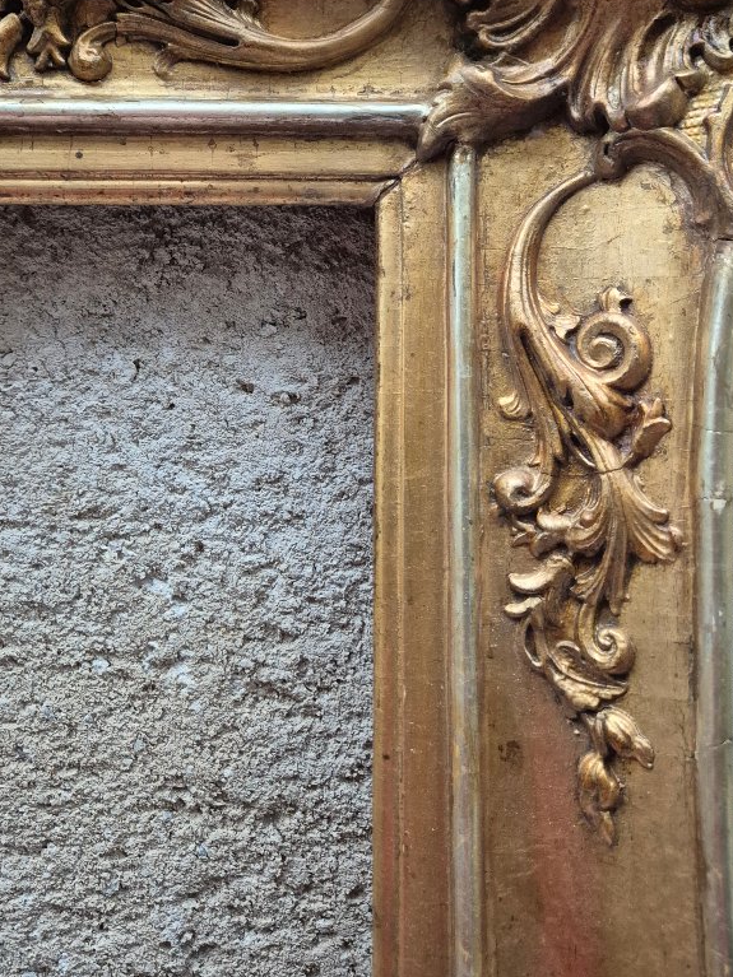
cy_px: 317
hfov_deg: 39.6
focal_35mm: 36
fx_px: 1017
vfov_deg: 50.3
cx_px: 324
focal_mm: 5.4
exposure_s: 1/100
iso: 1250
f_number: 1.8
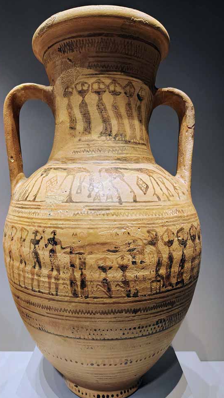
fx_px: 285
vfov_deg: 69.8
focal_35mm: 27
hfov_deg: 42.9
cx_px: 103
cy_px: 197
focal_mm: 5.56
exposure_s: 1/60
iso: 752
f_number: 1.8
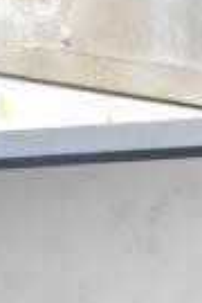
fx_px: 2045
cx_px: 314
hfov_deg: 5.6
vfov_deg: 7.3
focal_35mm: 243
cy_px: 992
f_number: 3.8
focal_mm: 24
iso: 3200
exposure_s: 1/40
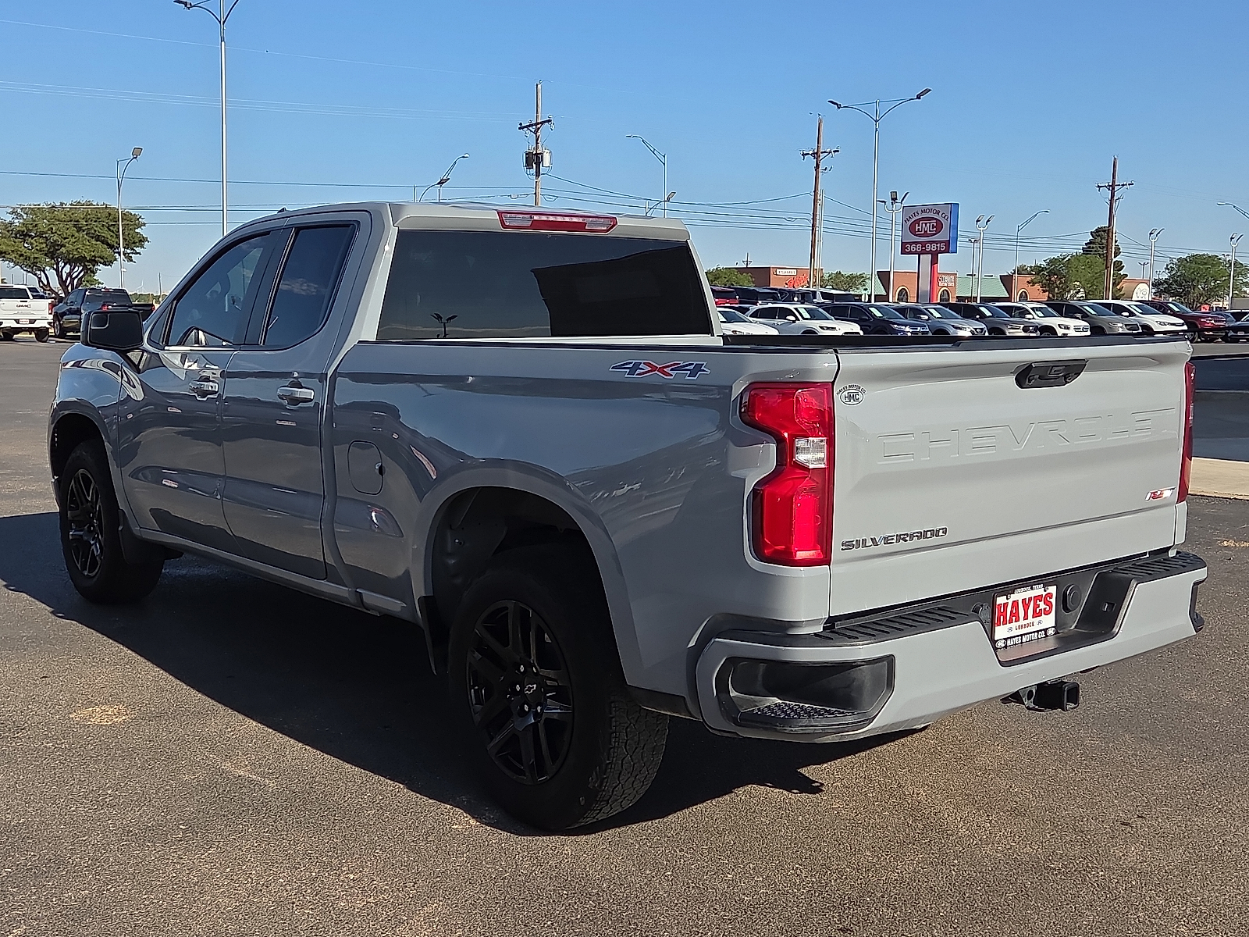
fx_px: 1335
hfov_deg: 50.1
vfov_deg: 38.7
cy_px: 468
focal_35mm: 37
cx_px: 624
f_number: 1.8
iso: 25
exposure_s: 1/1667
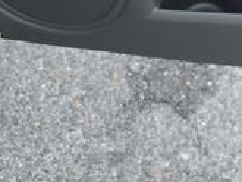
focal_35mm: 89
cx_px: 314
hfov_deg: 20.2
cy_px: -95
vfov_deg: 15.3
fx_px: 623
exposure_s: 1/180
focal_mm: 6.3
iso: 125
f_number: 1.7
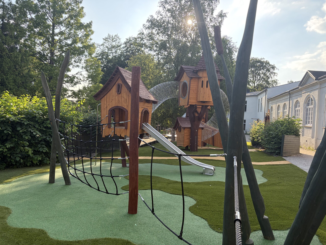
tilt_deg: -1.2
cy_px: 122
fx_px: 245
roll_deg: -2.6
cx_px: 163
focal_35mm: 26
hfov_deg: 67.3
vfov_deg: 53.1
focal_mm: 5.96
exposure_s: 1/987
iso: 64
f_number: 1.6
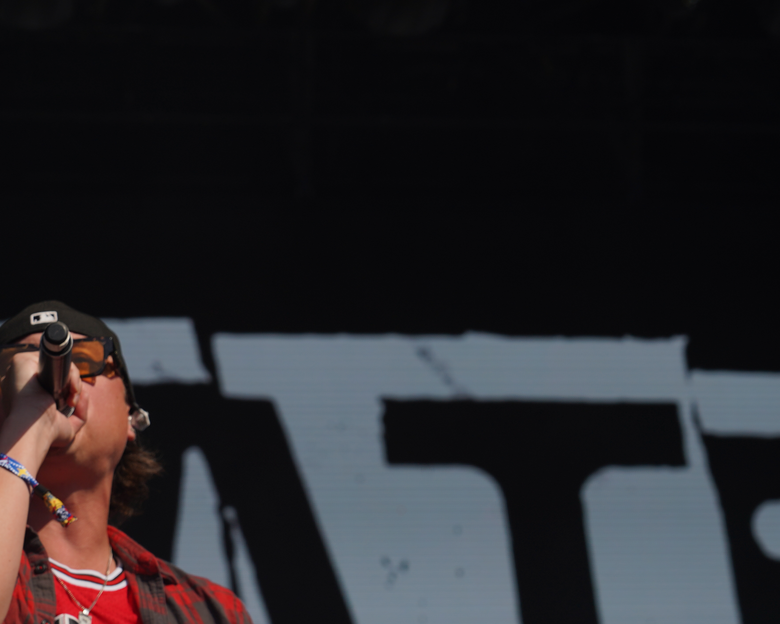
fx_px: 3855
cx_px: 265
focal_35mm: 167
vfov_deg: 9.3
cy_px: 345
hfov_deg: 11.5
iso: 100
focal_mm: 105
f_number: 8
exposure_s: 1/640
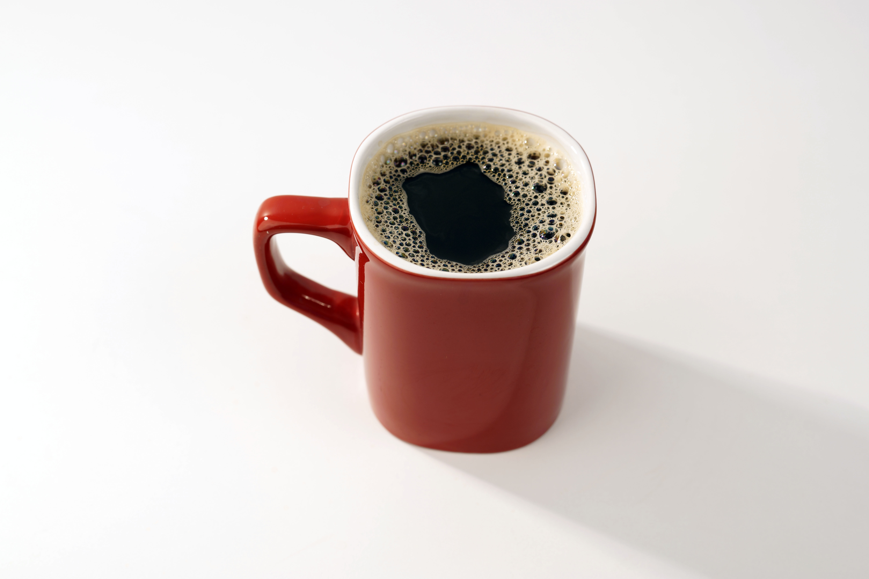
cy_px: 290
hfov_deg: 39.6
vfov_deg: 27.0
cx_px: 434
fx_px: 1207
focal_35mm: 50
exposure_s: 1/20
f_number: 6.3
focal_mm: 50
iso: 100
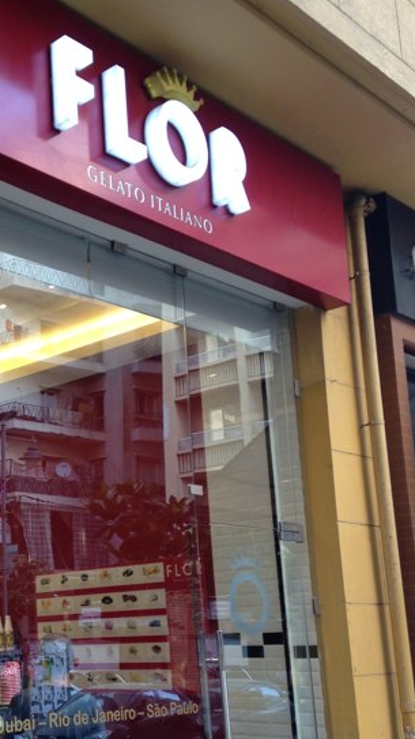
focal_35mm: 53
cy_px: 476
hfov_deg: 21.9
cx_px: 20
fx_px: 1038
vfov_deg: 38.8
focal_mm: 4.12
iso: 50
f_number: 2.4
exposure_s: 1/60
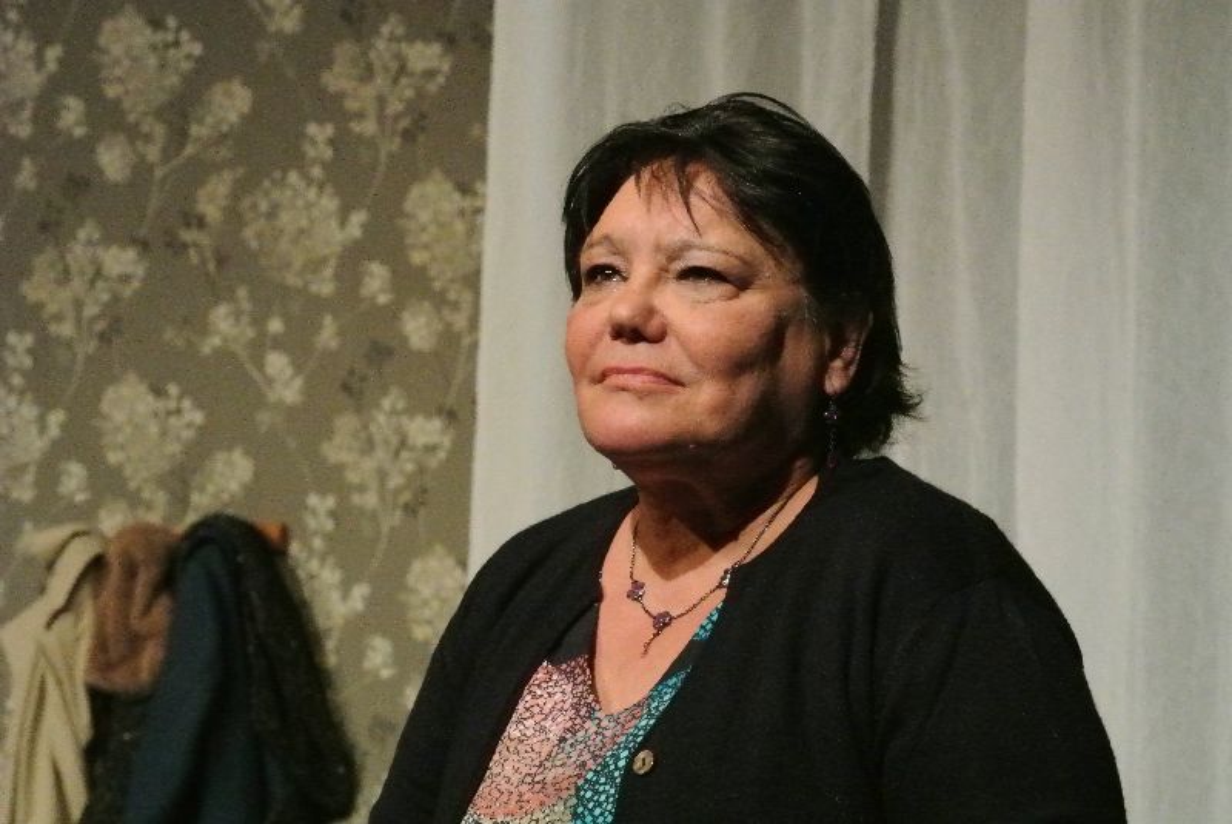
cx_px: 616
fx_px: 7125
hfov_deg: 9.9
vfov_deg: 6.6
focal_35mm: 208
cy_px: 412
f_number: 9
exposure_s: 1/100
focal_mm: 77.1
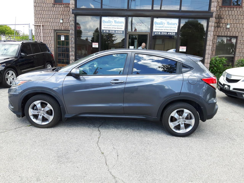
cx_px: 122
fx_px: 219
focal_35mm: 31
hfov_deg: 58.4
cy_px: 92
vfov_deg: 45.4
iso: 40
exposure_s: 1/251
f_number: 1.9
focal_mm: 3.7
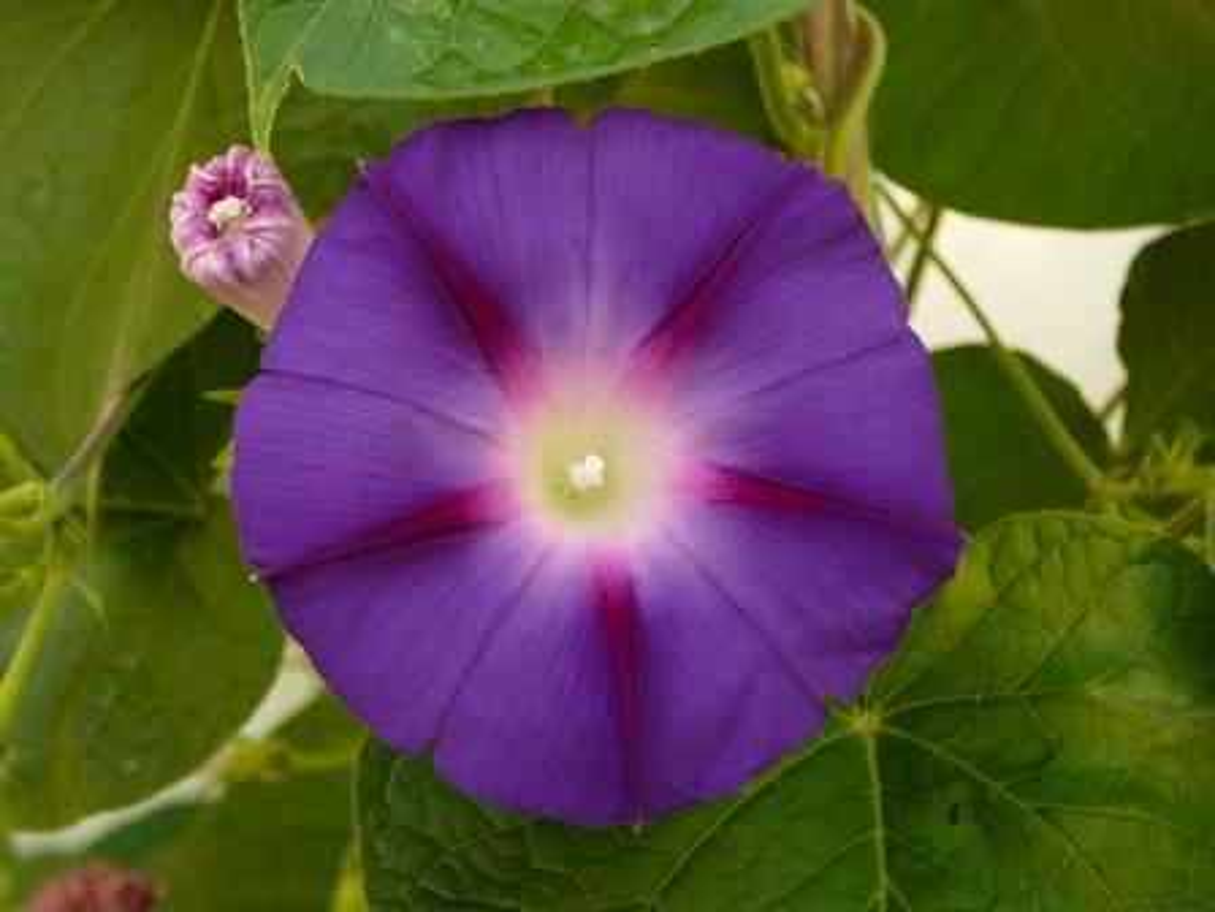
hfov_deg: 34.9
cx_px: 608
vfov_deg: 26.6
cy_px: 456
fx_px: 1930
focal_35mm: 55
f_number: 3.5
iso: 100
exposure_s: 1/30
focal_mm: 8.2
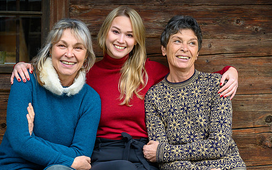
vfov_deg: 13.8
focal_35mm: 95
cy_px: 102
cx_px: 136
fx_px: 704
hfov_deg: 21.9
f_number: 4.5
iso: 640
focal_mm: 70
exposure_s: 1/250
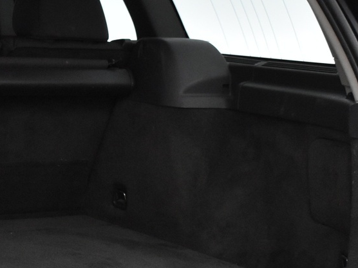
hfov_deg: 17.0
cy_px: 183
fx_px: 1173
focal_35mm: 113
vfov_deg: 13.0
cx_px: 3
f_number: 5
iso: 3200
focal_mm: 27
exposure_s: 1/100
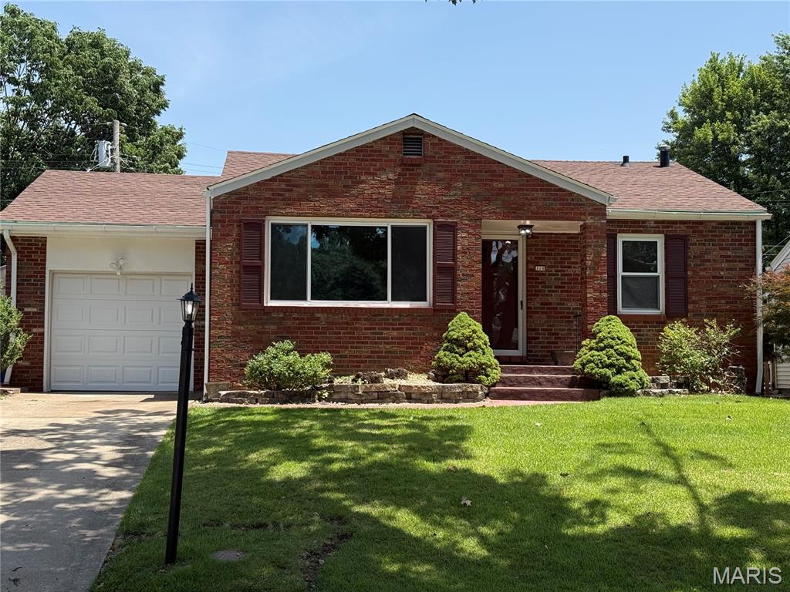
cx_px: 395
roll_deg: -0.3
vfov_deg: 30.3
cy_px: 296
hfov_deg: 39.7
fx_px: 1095
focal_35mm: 48
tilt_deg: +3.6
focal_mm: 6.76
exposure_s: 1/2667
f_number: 1.78
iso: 80
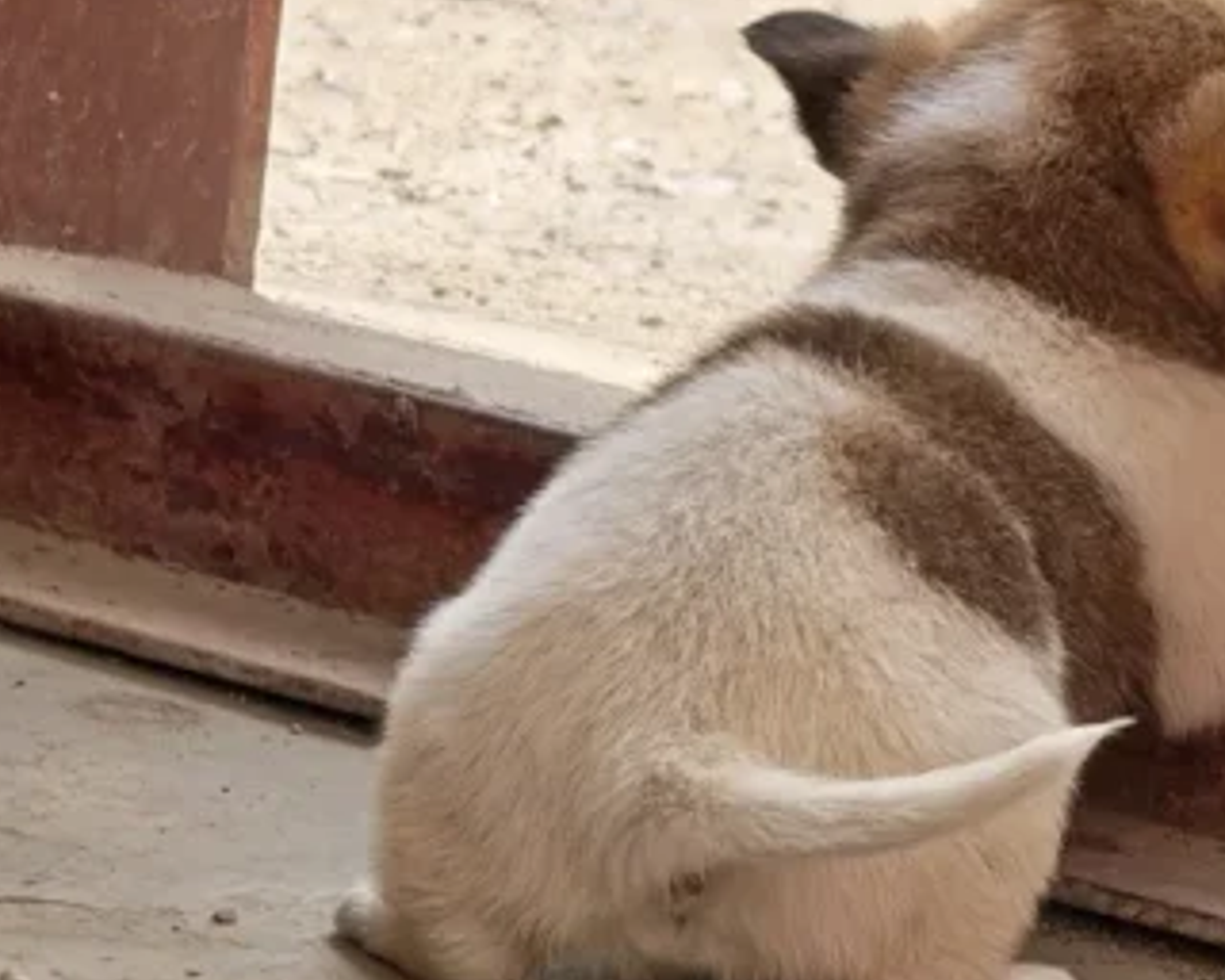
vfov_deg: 5.0
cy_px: 658
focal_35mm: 309
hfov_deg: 6.2
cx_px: 1256
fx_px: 11203
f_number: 2.5
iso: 125
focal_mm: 13.3
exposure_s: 1/500
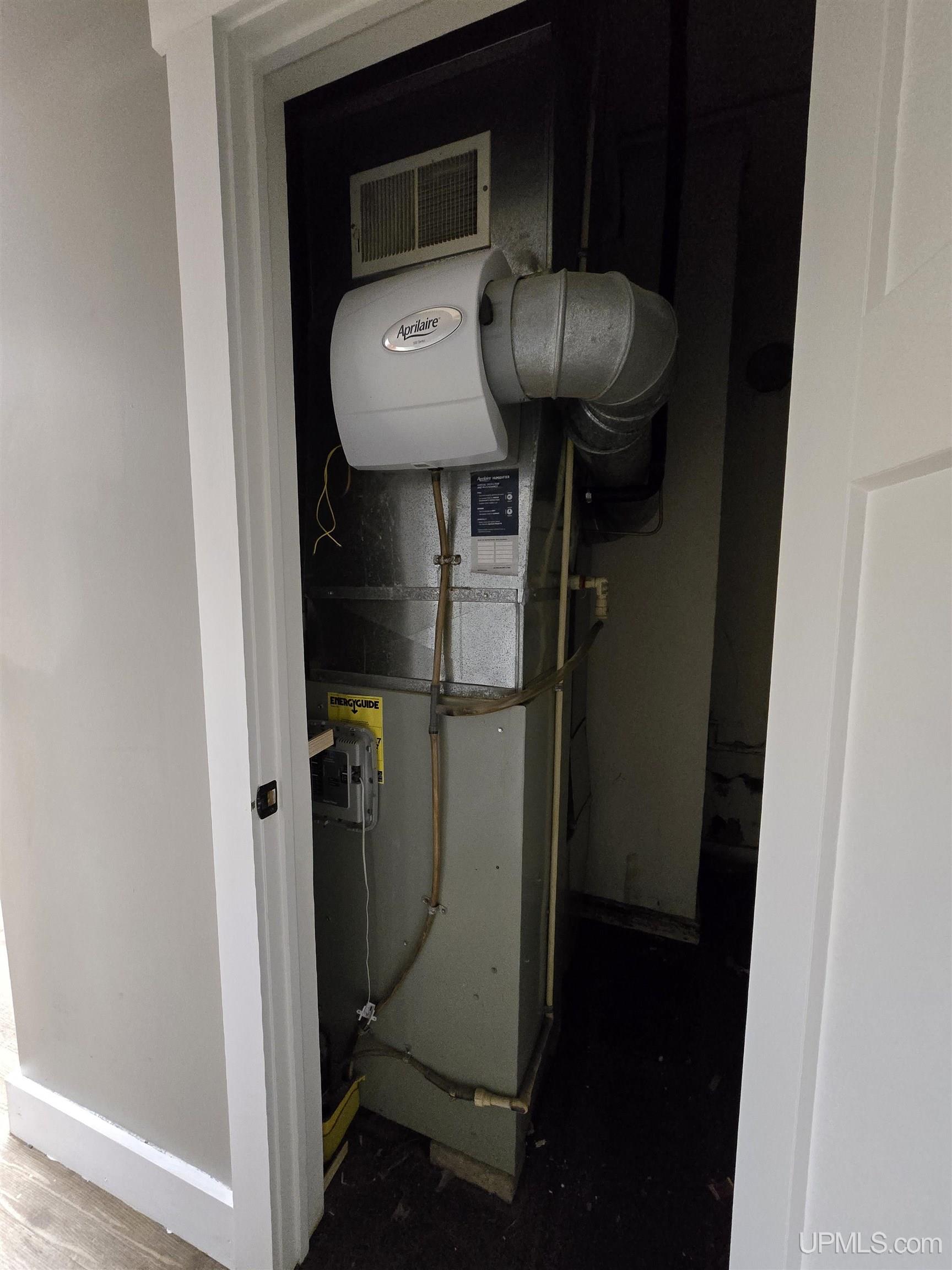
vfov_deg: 106.2
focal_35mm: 13
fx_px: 477
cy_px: 635
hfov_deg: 89.9
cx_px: 476
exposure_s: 1/60
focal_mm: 2.2
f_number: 2.2
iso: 1600
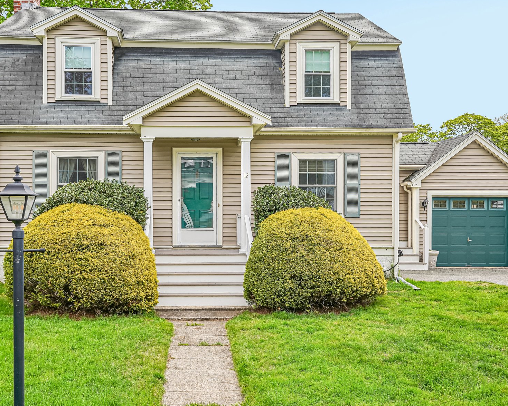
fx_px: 511
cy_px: 200
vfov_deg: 43.4
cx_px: 207
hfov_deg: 52.5
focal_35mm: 34
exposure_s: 1/100
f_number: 9
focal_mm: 26
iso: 100
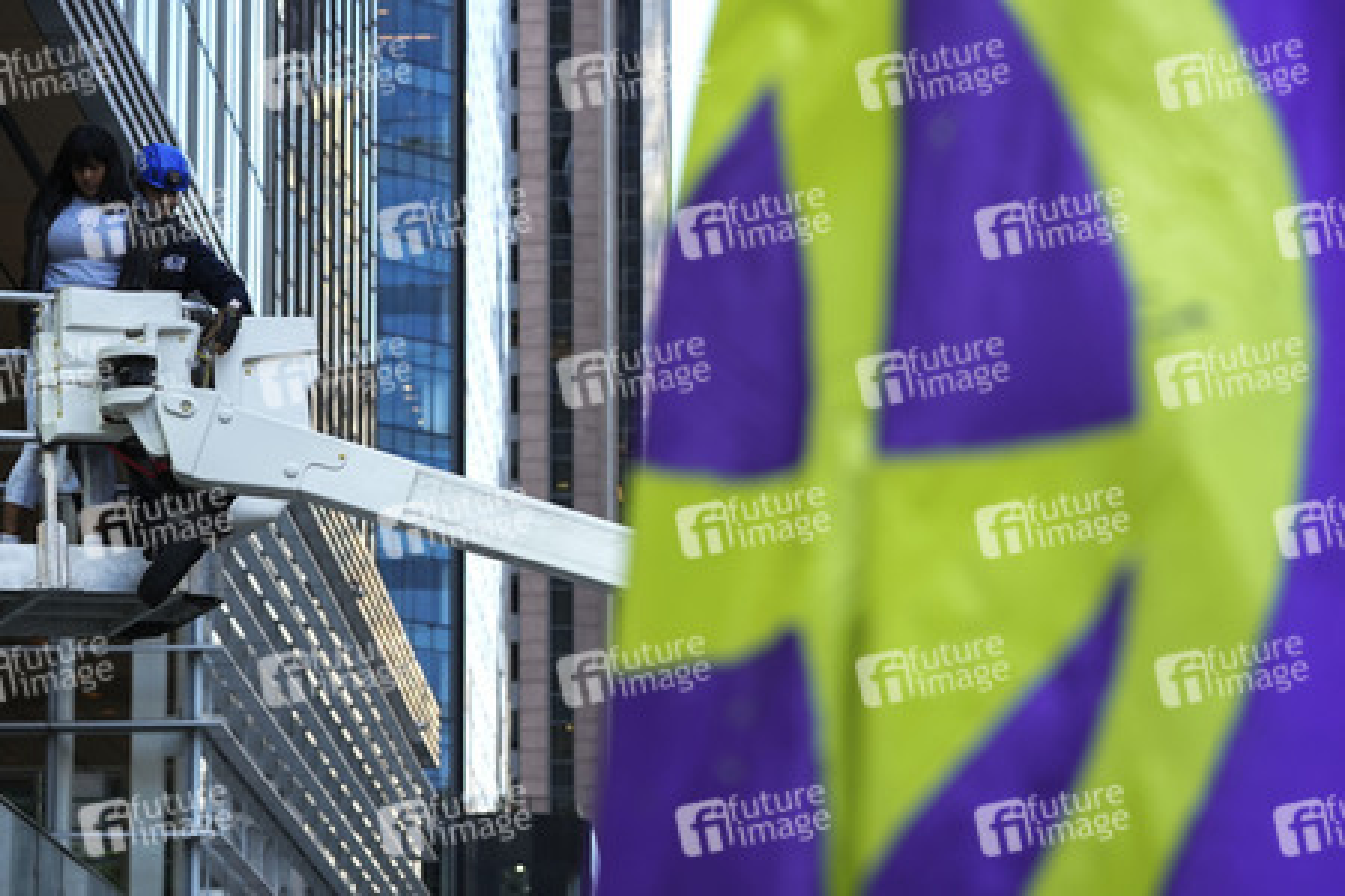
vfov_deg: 11.6
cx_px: 672
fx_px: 4408
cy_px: 448
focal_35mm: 118
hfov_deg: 17.3
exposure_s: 1/800
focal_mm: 118
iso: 800
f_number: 5.6
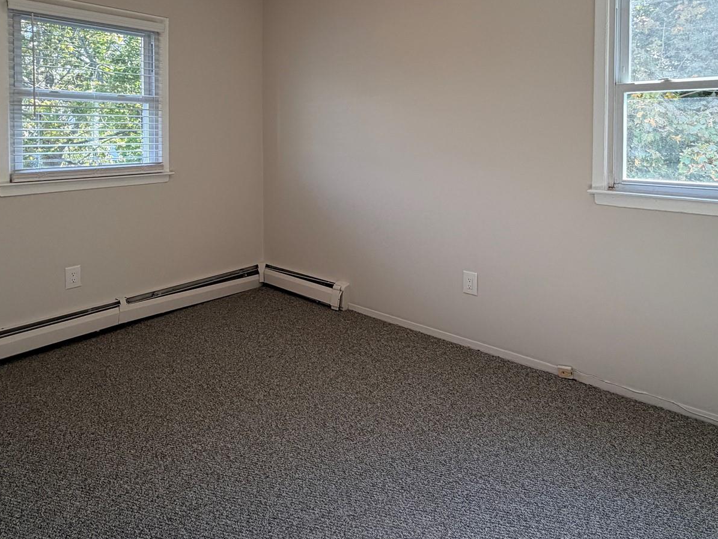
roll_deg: +0.3
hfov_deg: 71.6
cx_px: 356
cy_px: 143
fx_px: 498
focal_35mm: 24
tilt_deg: -1.4
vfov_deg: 54.5
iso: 80
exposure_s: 1/120
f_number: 2.2
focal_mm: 2.22
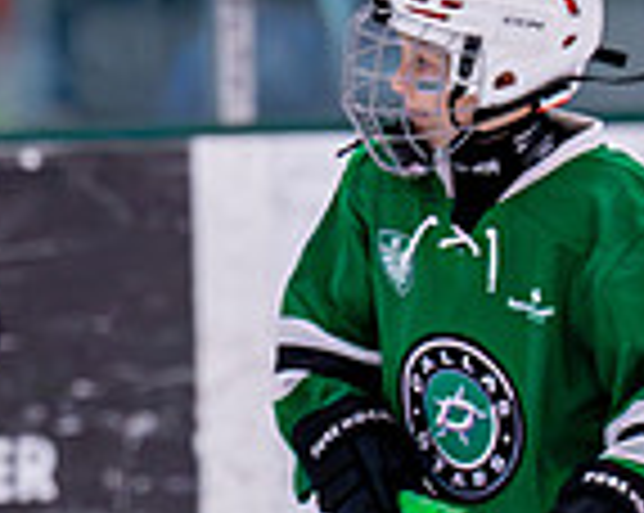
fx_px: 16350
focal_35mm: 859
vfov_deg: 1.8
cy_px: 584
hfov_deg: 2.3
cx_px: -81
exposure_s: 1/1250
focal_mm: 140
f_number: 2.8
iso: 2500
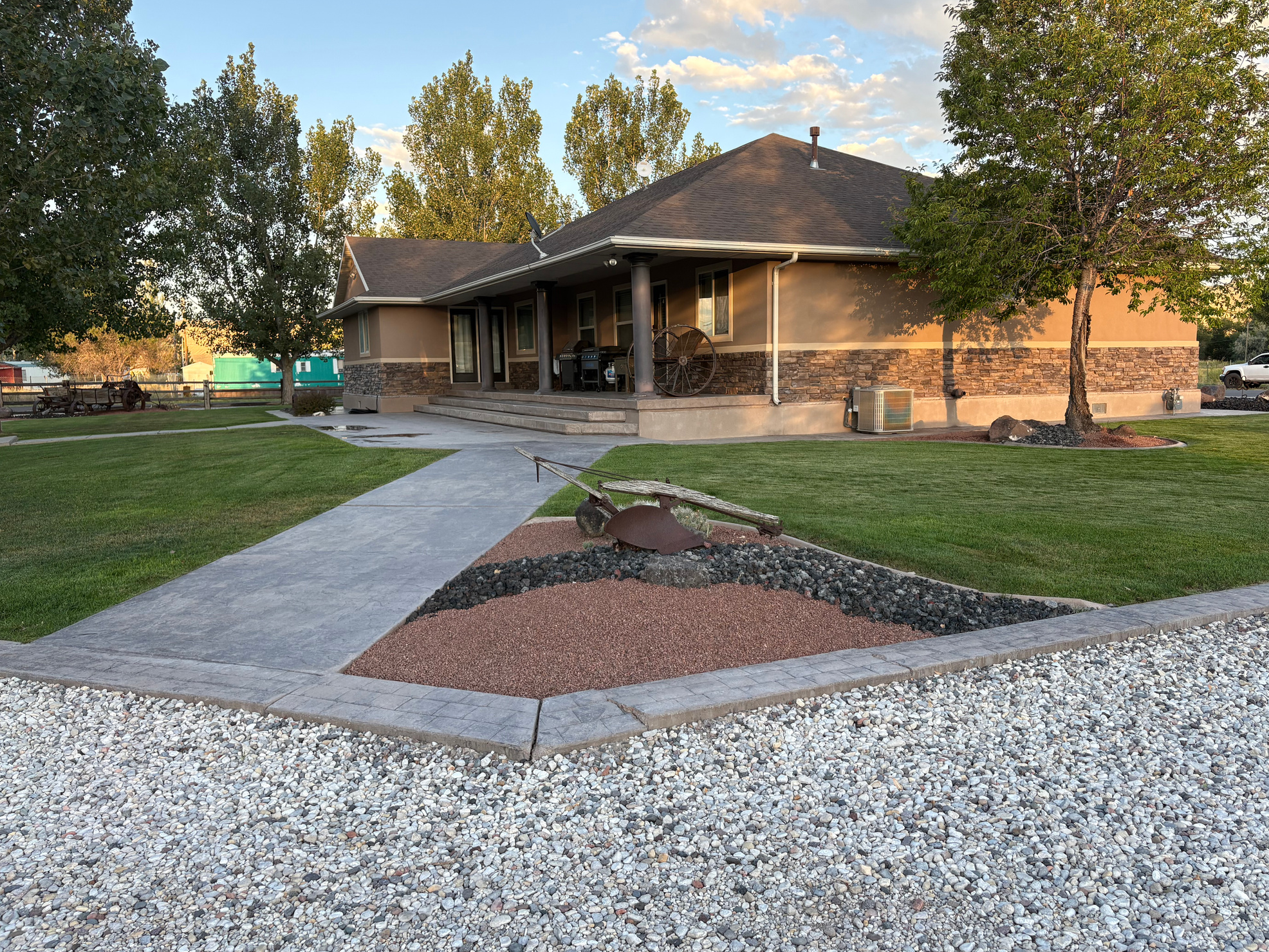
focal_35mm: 27
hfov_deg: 65.3
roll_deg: +0.4
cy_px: 488
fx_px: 990
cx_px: 658
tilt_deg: -6.3
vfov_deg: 51.3
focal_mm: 5.96
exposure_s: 1/307
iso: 64
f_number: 1.6
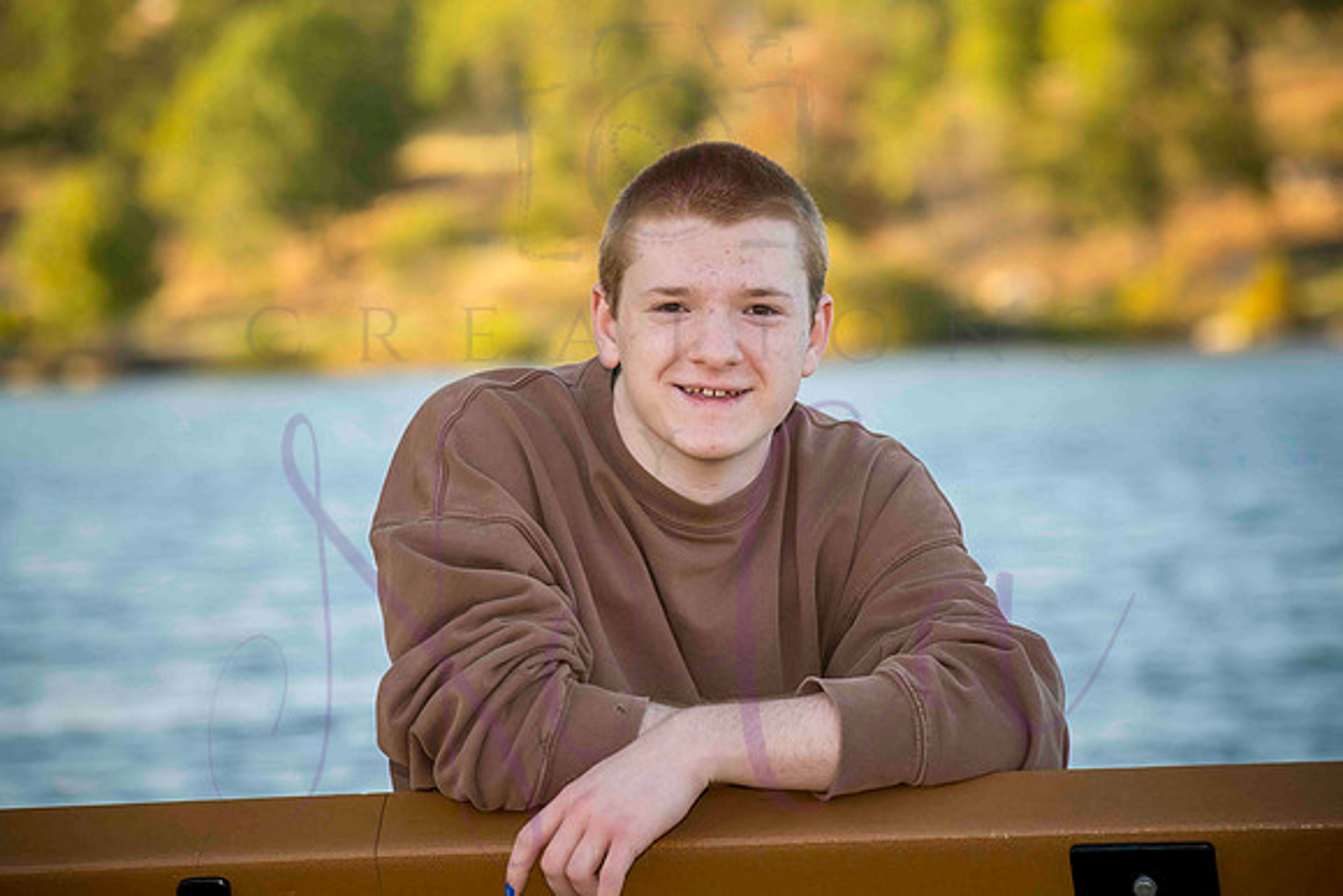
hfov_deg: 14.2
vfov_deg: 9.5
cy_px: 448
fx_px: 5410
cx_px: 672
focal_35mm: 145
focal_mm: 145
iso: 400
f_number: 5.6
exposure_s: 1/640
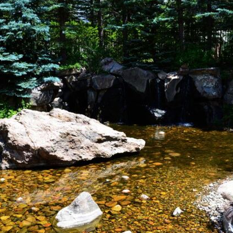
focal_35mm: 39
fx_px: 297
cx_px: 140
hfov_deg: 42.6
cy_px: 117
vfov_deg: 42.8
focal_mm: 20
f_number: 11
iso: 200
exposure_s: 1/125
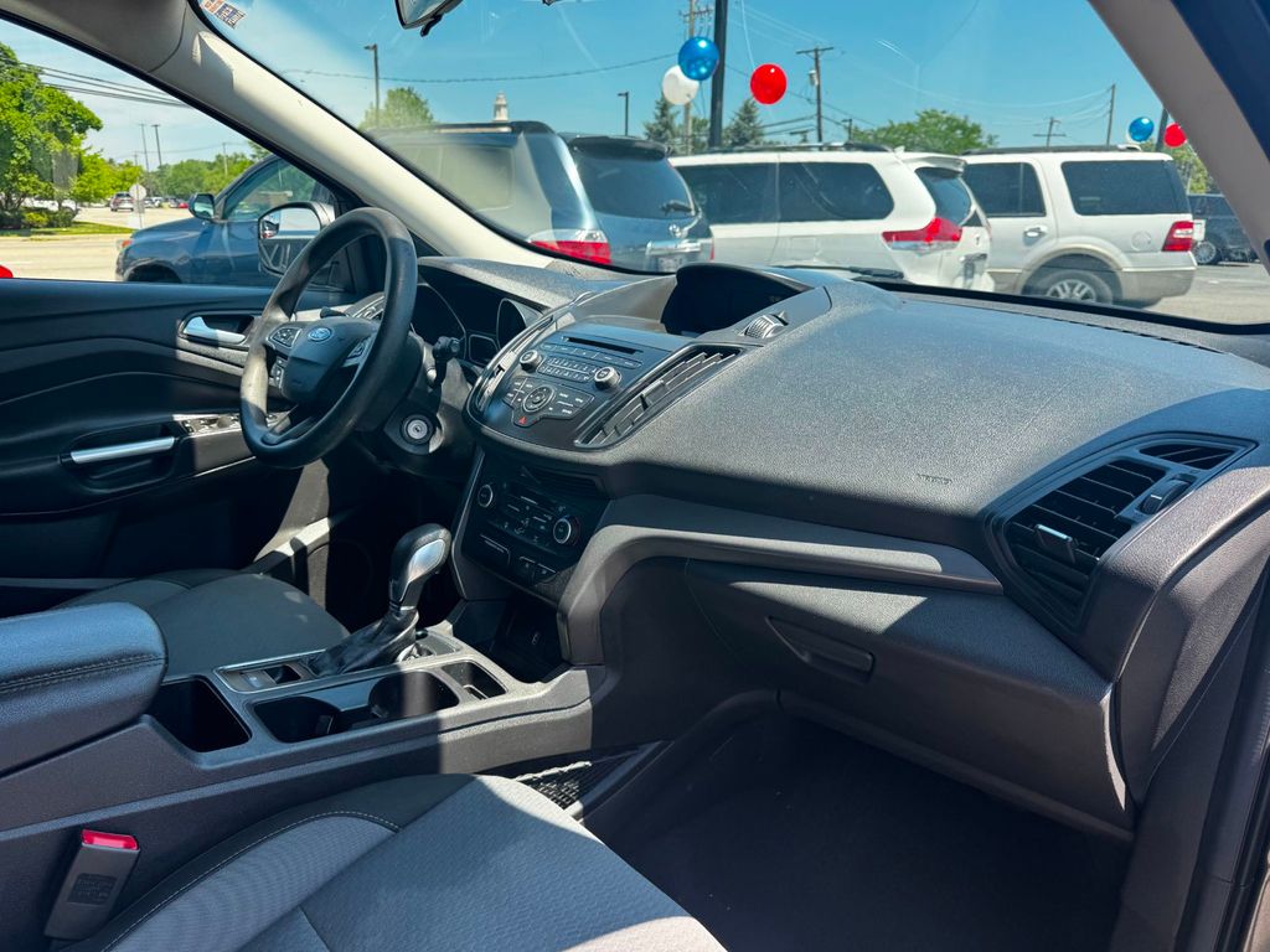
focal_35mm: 24
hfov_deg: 71.6
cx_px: 635
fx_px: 881
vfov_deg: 56.8
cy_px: 476
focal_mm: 6.76
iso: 80
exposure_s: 1/723
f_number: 1.78
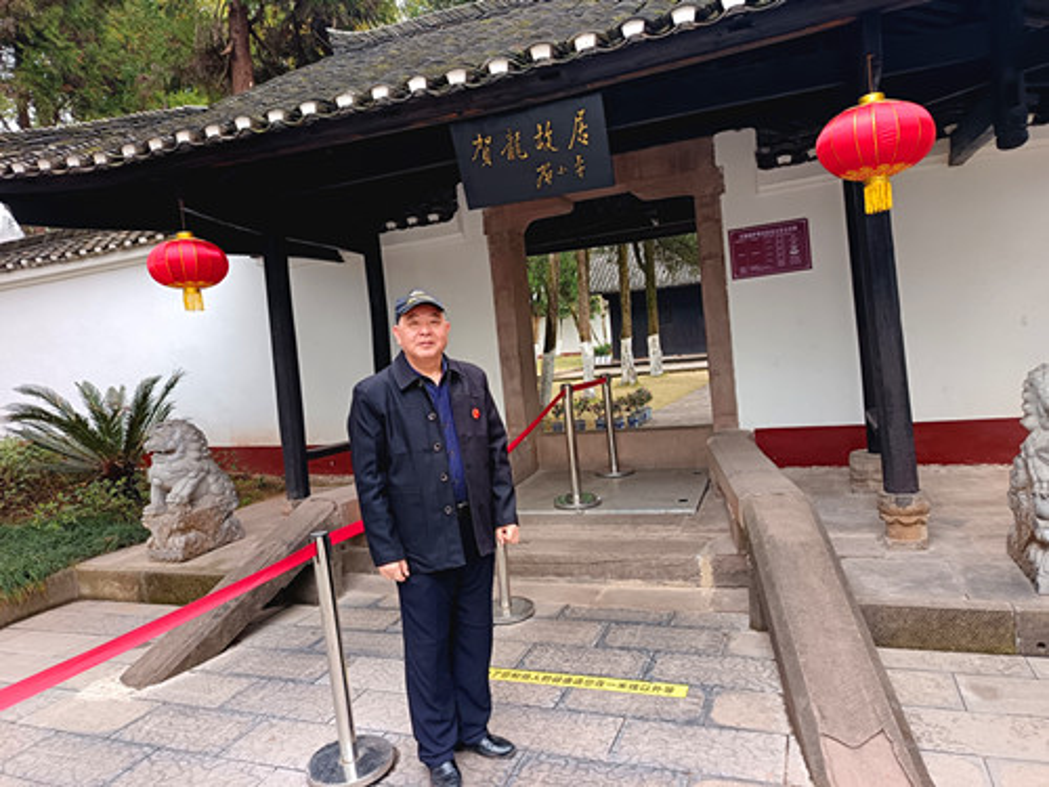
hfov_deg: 71.6
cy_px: 394
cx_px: 524
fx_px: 727
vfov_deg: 56.8
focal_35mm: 24
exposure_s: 1/60
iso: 286
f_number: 1.75
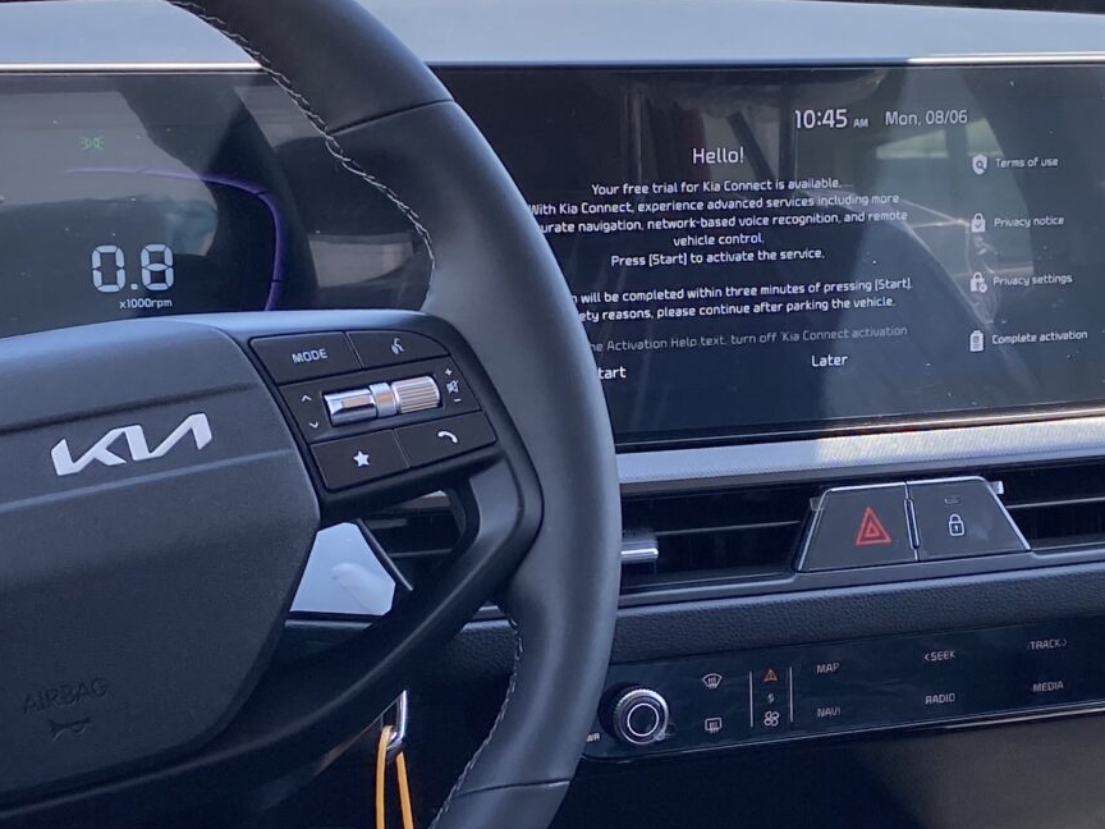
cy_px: 599
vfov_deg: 19.0
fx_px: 2458
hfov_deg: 25.3
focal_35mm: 77
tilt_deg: -21.9
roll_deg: -1.8
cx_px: 688
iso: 32
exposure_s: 1/263
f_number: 1.8
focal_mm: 4.25
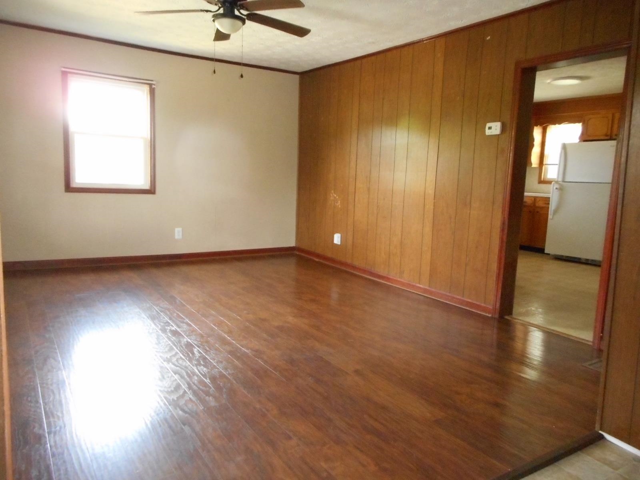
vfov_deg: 54.9
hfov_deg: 69.4
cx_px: 320
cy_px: 240
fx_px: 462
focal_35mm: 25
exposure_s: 1/25
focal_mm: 4.5
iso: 800
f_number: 3.7
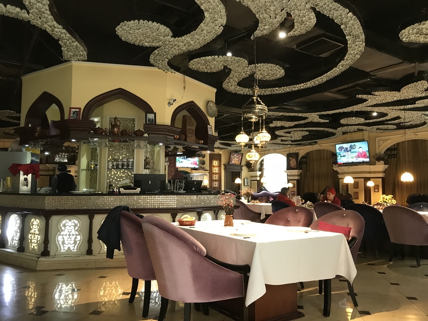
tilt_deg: +5.1
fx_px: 346
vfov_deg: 49.7
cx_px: 214
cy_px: 160
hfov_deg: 63.4
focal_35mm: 28
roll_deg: -1.4
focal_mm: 3.99
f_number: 1.8
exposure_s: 1/17
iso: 100
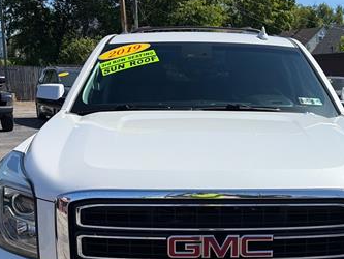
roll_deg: -0.6
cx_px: 224
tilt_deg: -14.0
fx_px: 497
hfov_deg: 37.8
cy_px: 202
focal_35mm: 50
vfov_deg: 28.6
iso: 64
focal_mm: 5.96
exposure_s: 1/6993
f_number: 1.6
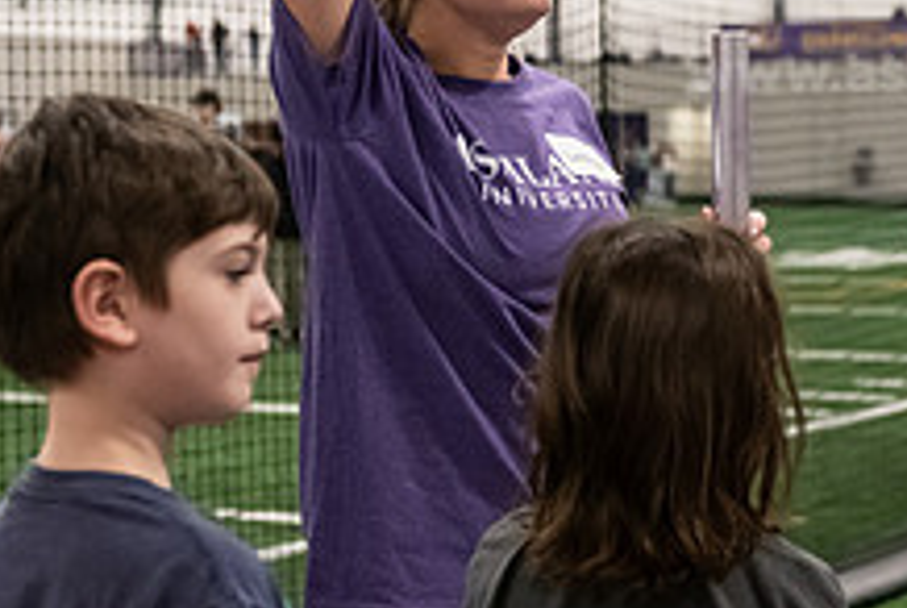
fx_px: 2952
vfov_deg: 11.7
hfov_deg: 17.5
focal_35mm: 117
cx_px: 499
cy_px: 160
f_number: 3.2
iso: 4000
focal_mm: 44
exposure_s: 1/400
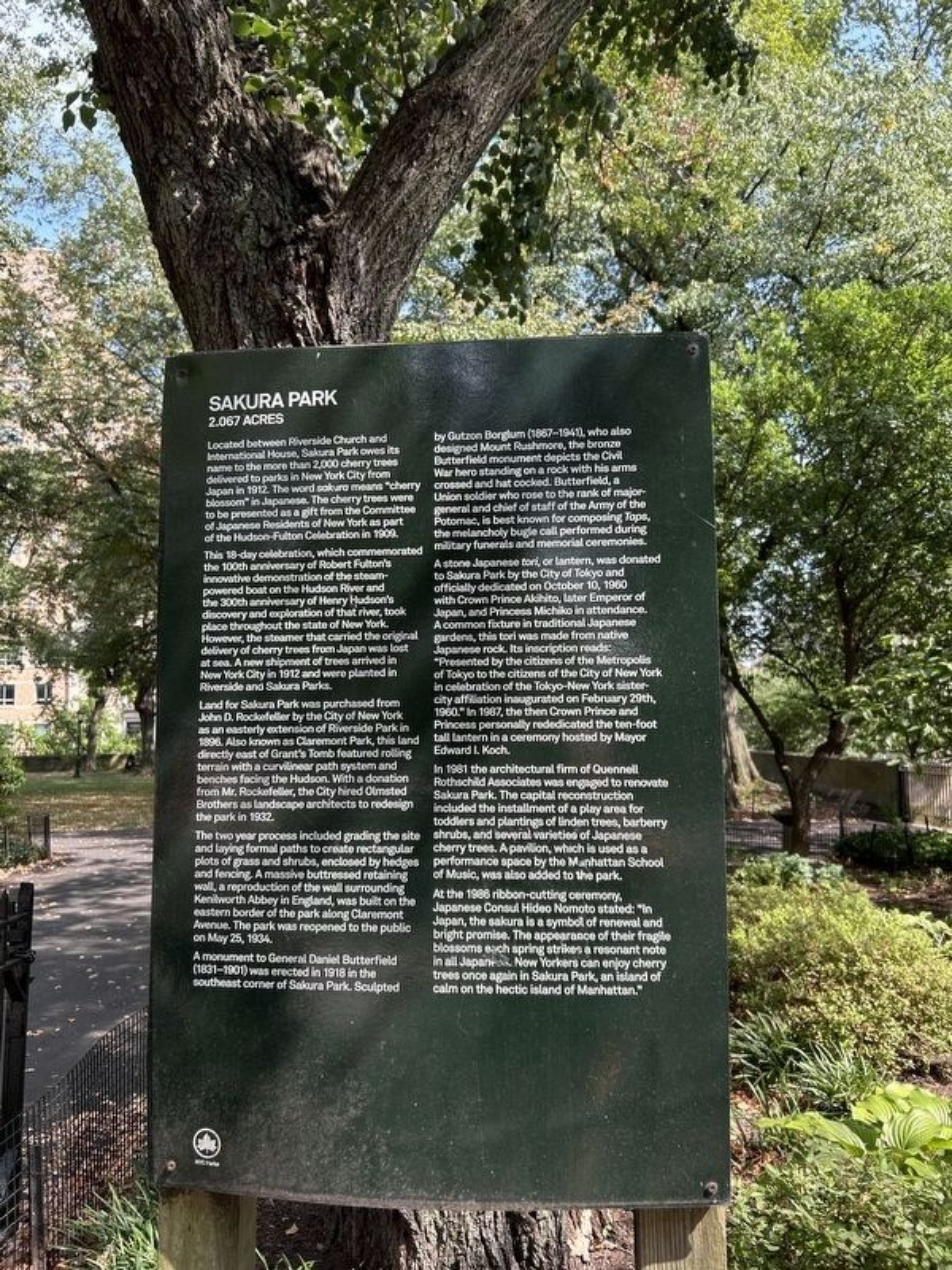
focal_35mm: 26
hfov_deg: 53.1
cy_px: 635
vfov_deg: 67.3
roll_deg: +0.5
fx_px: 953
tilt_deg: +5.1
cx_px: 476
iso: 50
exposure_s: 1/658
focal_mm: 5.7
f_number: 1.5
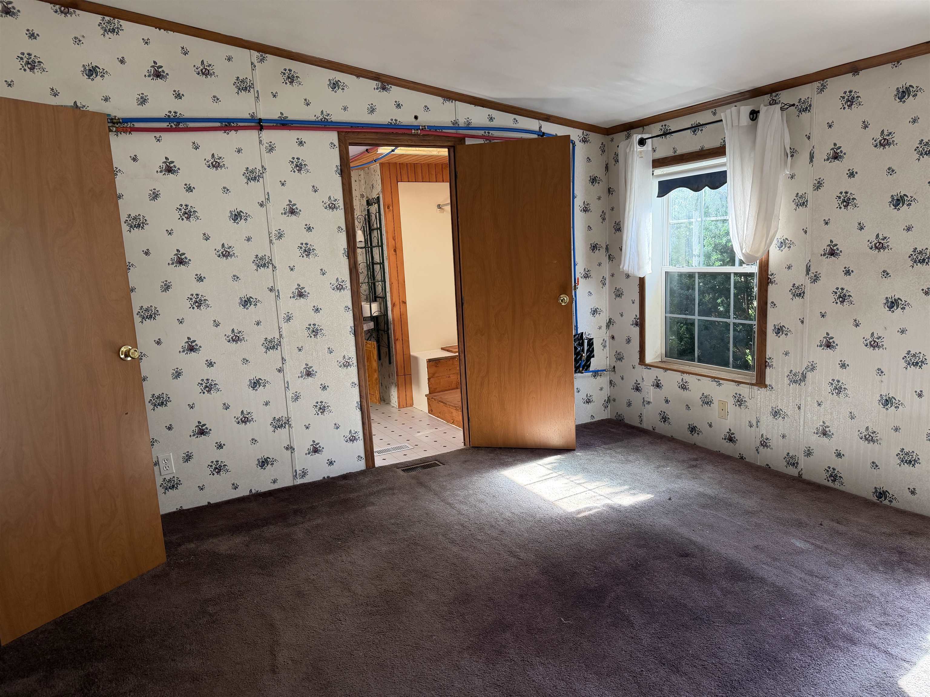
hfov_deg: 71.6
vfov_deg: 56.8
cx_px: 465
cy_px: 348
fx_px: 645
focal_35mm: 24
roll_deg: +2.7
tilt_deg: -7.2
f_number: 1.78
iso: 200
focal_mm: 6.76
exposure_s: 1/121
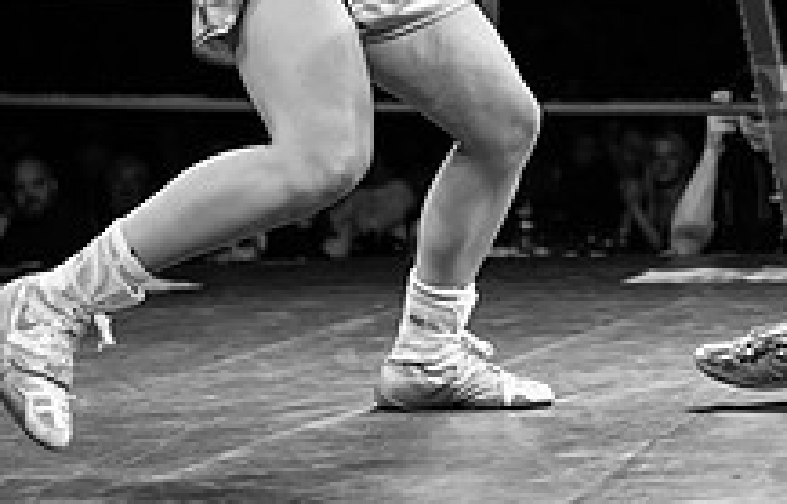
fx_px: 2873
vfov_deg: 9.8
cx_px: 748
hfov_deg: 15.4
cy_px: -161
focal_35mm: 133
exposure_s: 1/1250
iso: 1600
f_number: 2.8
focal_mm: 44
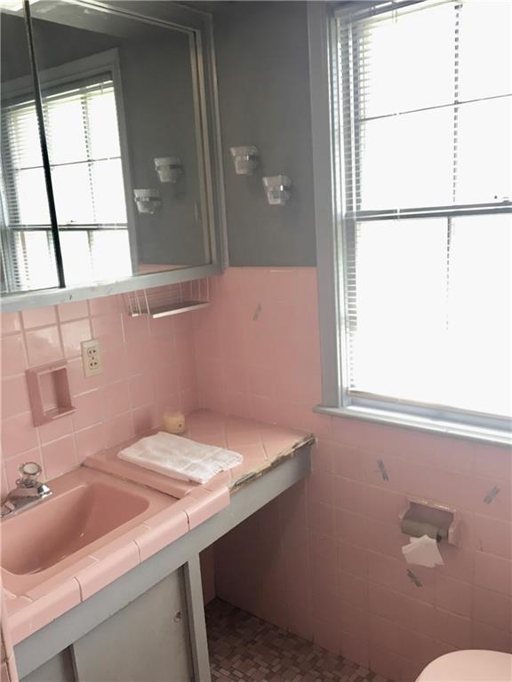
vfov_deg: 61.7
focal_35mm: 29
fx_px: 572
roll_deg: +3.5
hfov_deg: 48.2
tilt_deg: -12.0
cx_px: 256
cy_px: 341
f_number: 2.2
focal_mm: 4.15
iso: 64
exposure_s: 1/30
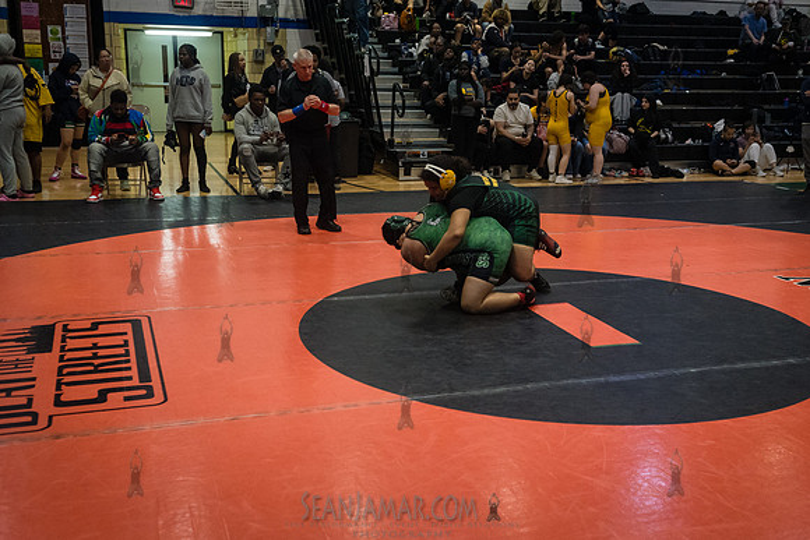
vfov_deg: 33.8
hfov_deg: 48.9
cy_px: 289
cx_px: 425
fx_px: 890
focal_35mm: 40
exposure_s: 1/1000
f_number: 3.2
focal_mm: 35
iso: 5000
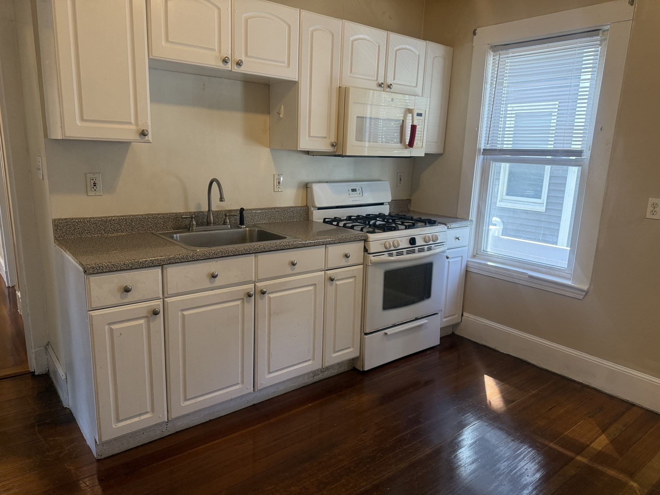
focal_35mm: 24
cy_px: 248
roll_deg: -1.8
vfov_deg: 56.8
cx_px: 330
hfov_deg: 71.6
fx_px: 458
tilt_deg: -12.0
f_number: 1.78
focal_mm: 6.76
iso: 200
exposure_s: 1/120
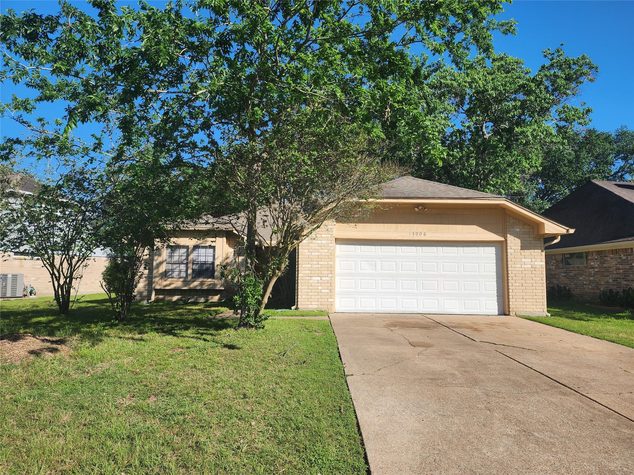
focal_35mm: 23
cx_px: 317
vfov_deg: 58.9
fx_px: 421
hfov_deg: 73.9
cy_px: 238
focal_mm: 6.4
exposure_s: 1/934
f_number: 1.8
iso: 12
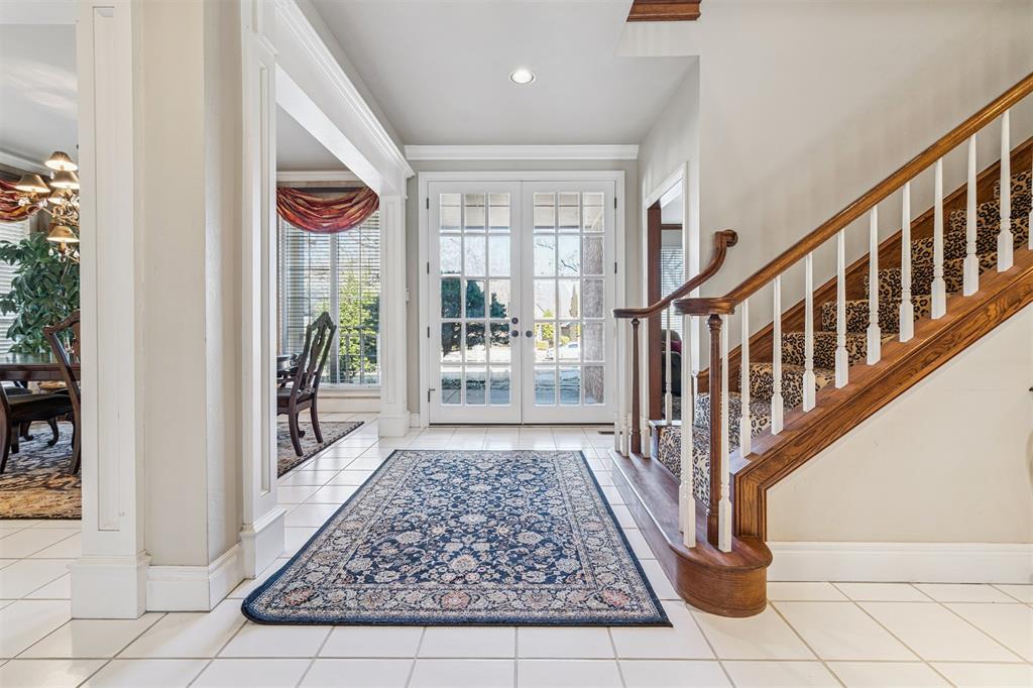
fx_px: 459
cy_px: 344
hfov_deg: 96.8
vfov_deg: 73.7
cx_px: 516
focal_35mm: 16
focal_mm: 16
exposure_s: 1/8
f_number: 7.1
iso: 200
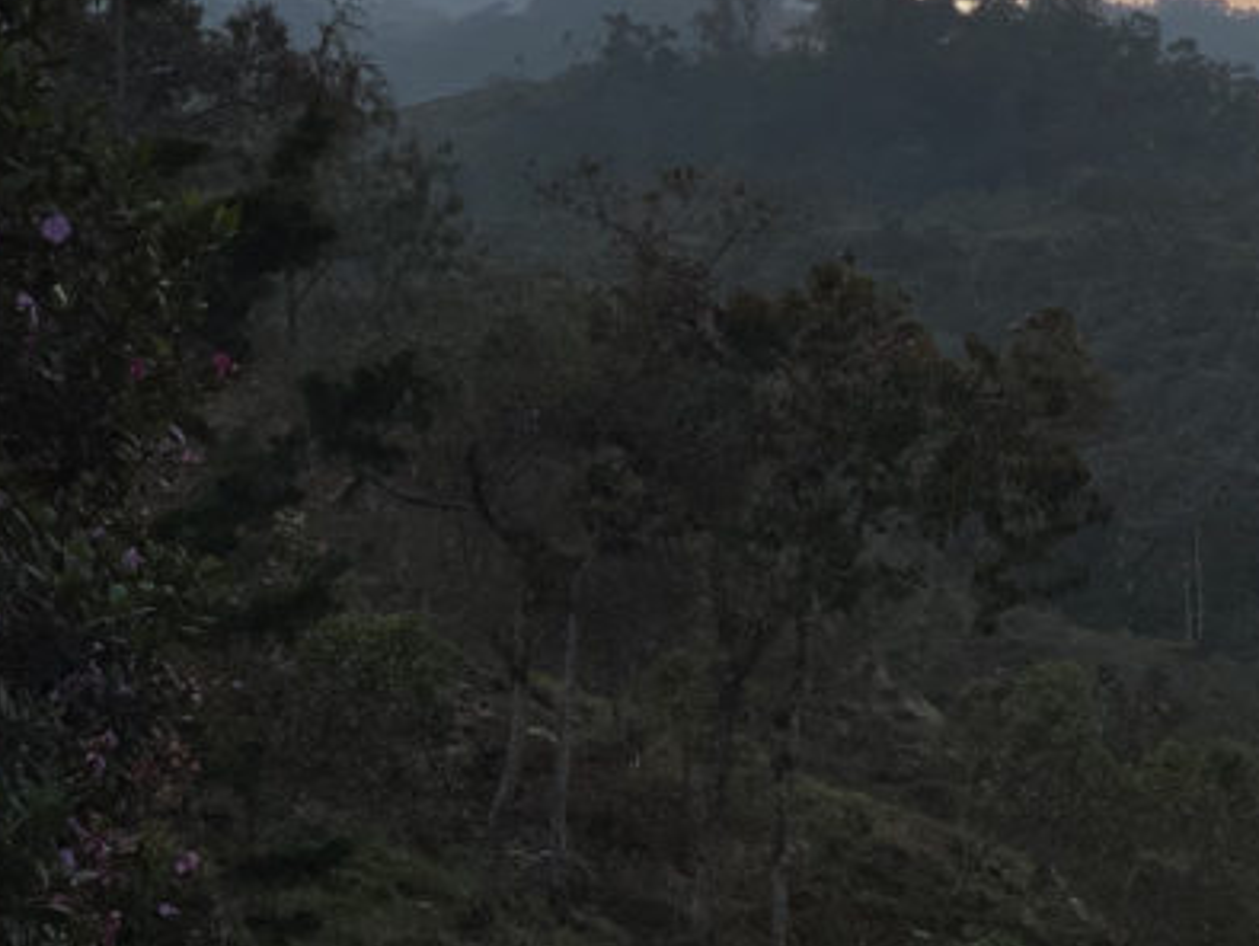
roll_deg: +2.6
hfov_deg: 14.6
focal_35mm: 135
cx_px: 923
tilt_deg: +6.0
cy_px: 205
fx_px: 4913
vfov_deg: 11.0
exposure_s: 1/122
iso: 64
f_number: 2
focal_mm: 6
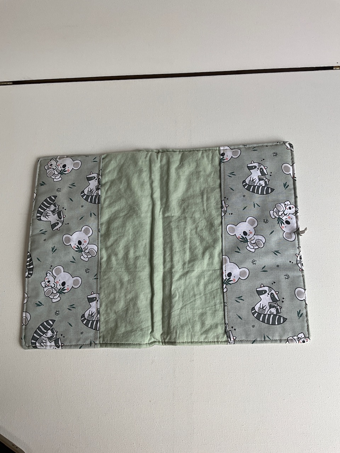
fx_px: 380
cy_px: 226
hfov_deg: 48.2
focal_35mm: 29
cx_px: 170
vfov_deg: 61.7
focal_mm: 3
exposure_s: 1/223
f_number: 1.8
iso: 20
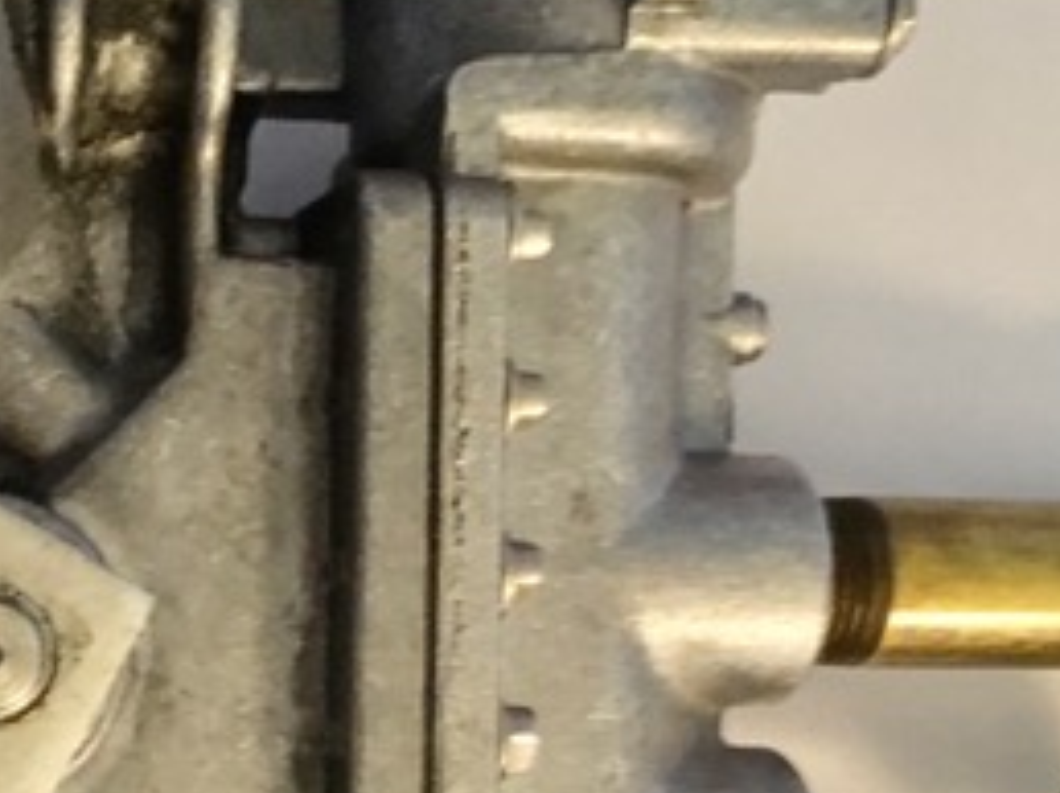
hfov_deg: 26.6
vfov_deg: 20.0
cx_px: 226
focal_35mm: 72
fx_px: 2203
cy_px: 727
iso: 500
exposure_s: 1/17
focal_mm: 4.15
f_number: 2.2
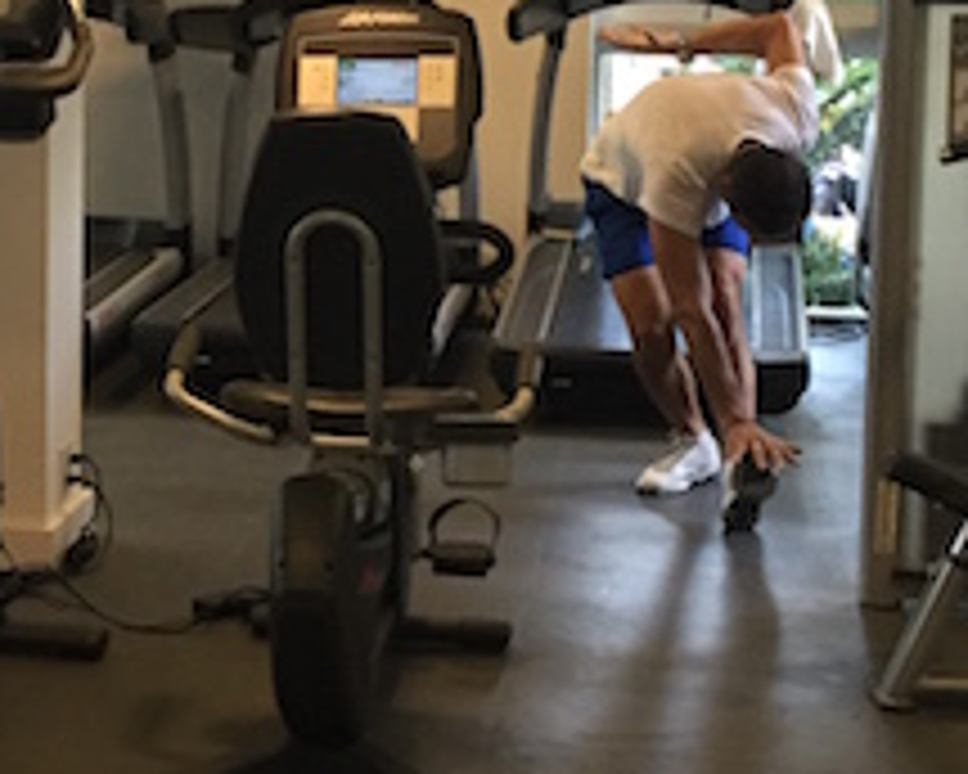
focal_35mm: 92
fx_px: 2636
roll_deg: -0.8
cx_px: 131
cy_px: 187
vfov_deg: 16.6
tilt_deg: -6.3
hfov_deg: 20.5
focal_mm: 4.15
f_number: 2.2
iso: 125
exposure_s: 1/30
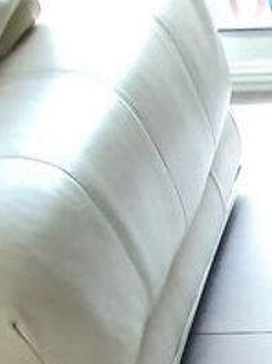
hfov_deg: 14.5
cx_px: 652
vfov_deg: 15.0
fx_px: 692
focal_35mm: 66
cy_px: 886
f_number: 2.2
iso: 320
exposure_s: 1/50
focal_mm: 1.8
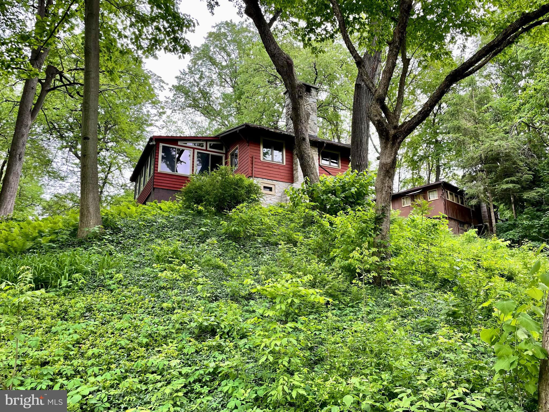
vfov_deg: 53.1
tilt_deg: +17.0
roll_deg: +1.4
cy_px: 206
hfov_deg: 67.3
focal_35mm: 26
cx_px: 274
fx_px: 412
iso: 32
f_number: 1.6
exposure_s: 1/208
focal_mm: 4.2
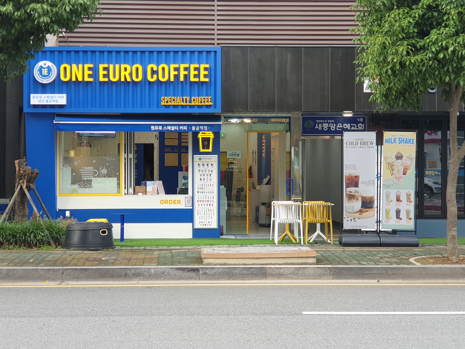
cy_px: 174
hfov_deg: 36.8
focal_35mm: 52
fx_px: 699
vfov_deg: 28.0
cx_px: 232
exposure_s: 1/60
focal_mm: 6
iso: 100
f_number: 2.4
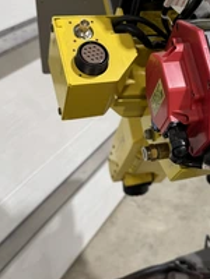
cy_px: 127
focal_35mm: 48
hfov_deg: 29.1
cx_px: 188
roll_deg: -5.2
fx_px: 388
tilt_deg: -32.1
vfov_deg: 39.6
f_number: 1.78
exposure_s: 1/120
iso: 125
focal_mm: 6.76
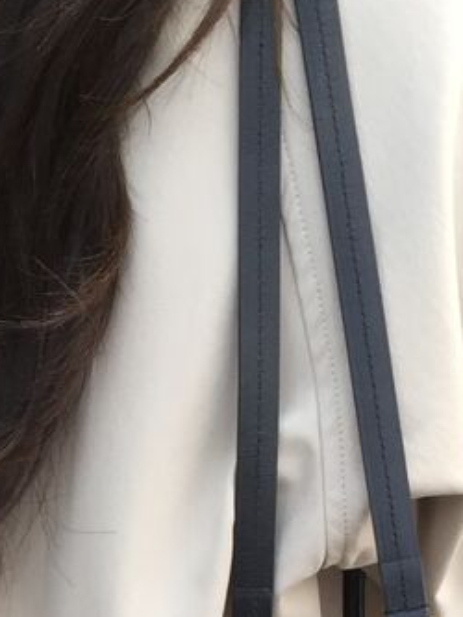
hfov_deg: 12.5
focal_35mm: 116
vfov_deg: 15.1
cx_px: -76
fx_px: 2067
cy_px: 1044
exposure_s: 1/120
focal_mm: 4.15
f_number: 2.2
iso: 40
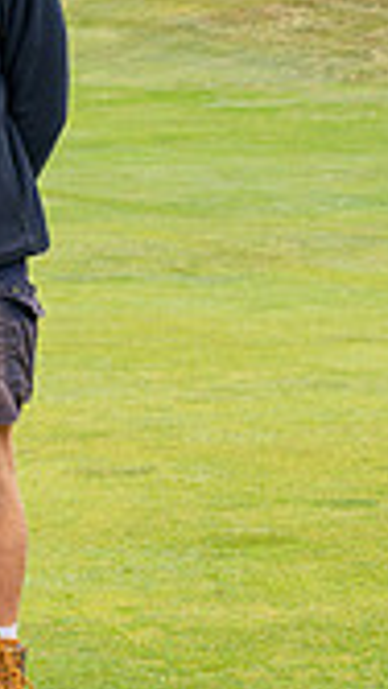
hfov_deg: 5.5
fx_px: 3857
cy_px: 243
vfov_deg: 10.2
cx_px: -640
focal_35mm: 211
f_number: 6.3
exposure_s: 1/250
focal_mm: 58
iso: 320
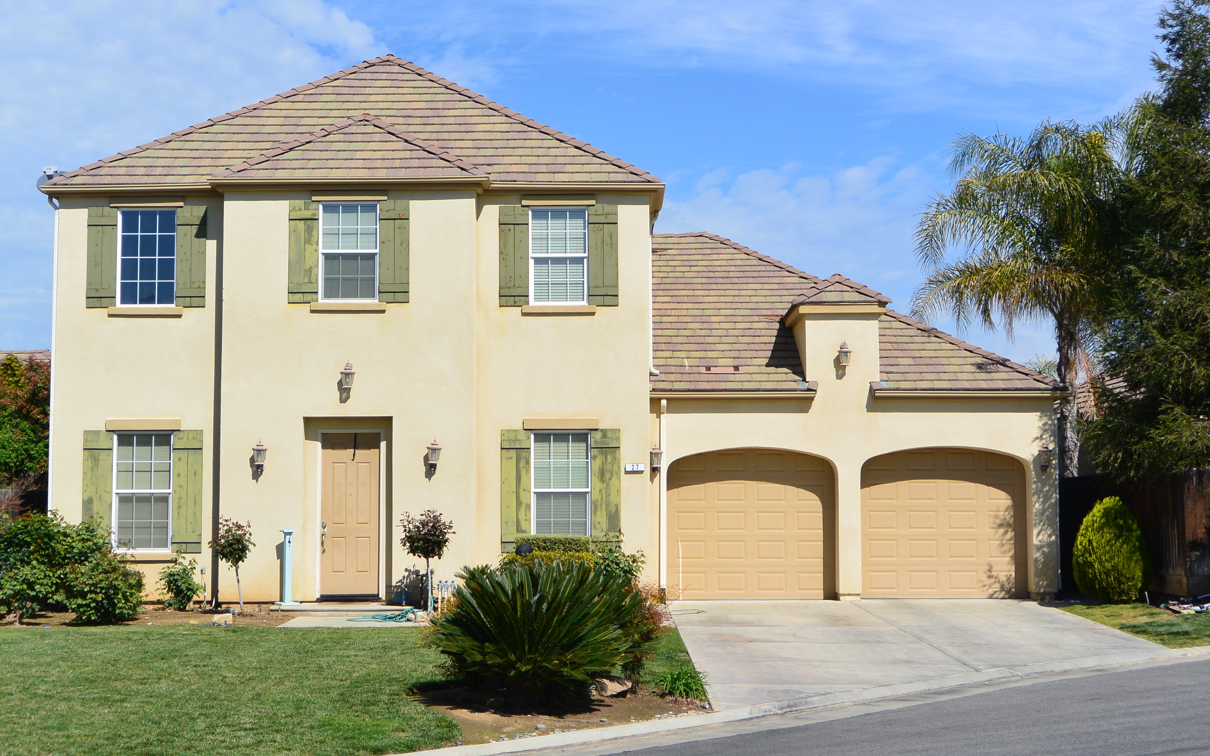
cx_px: 607
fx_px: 1847
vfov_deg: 23.1
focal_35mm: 56
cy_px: 349
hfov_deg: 36.3
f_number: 5
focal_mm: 20.3
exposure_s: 1/1250
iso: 160
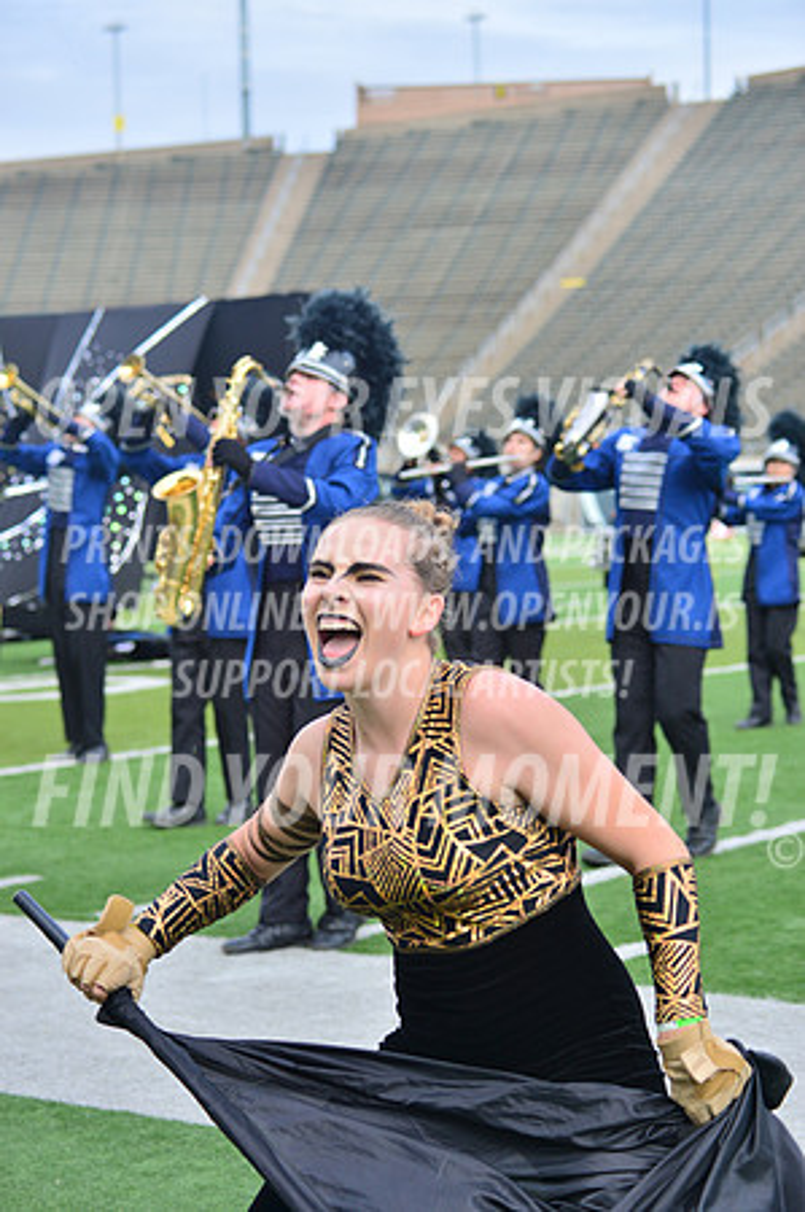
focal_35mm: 80
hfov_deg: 17.0
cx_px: 402
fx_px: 2689
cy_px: 606
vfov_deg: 25.4
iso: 200
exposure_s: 1/640
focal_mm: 80
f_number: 5.6
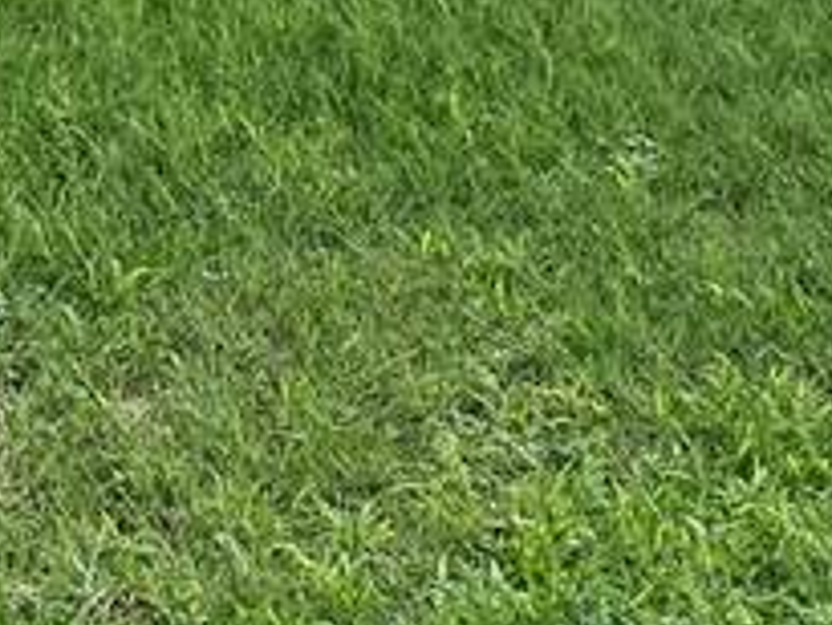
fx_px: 3607
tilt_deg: +0.6
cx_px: -446
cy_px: -1047
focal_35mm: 150
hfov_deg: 12.5
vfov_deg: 8.7
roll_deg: +2.1
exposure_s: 1/1493
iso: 100
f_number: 1.78
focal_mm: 6.76
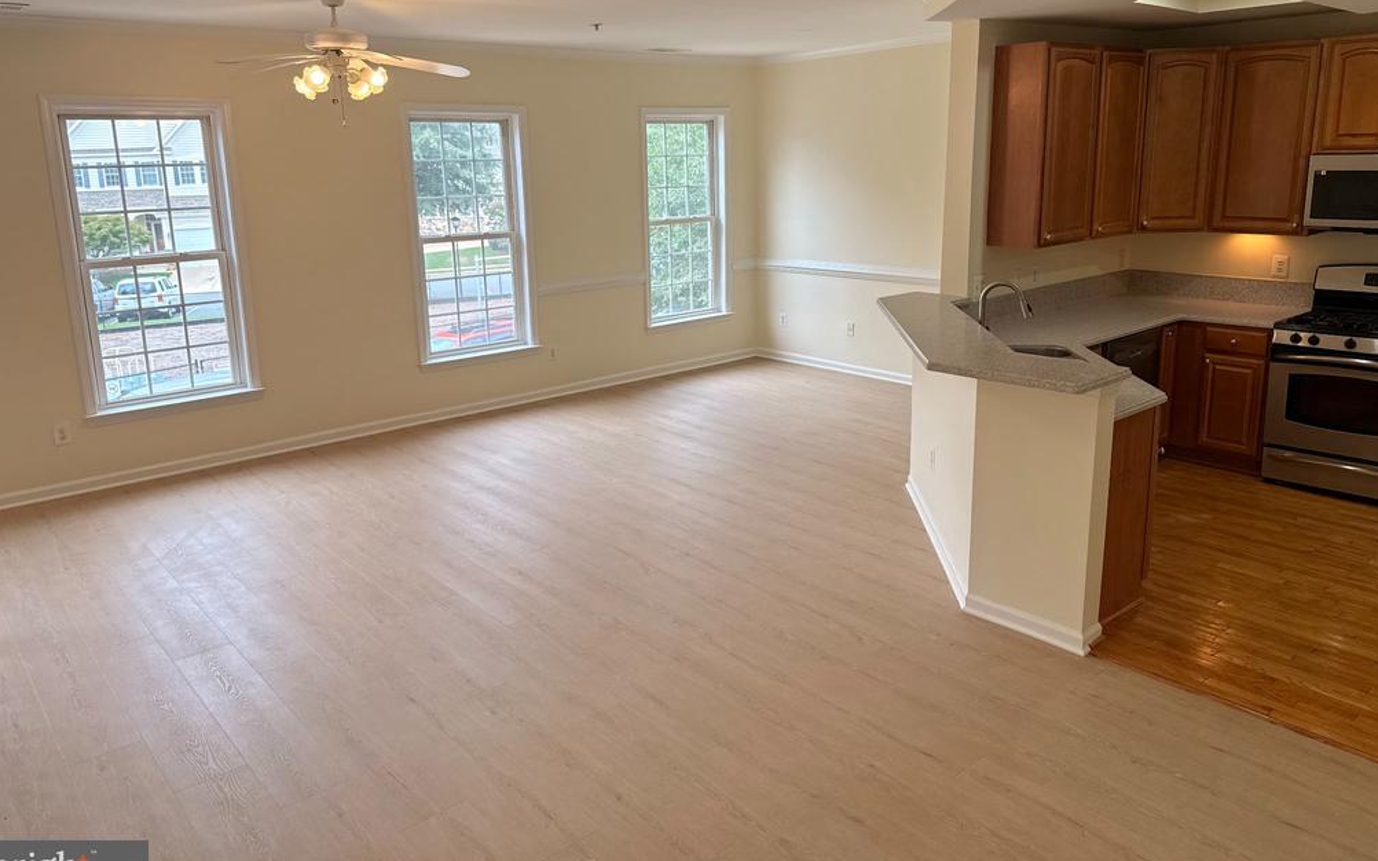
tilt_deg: -12.0
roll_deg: +1.7
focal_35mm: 26
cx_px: 681
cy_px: 369
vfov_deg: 47.4
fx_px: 976
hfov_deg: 70.4
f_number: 1.78
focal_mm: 6.76
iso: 100
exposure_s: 1/224
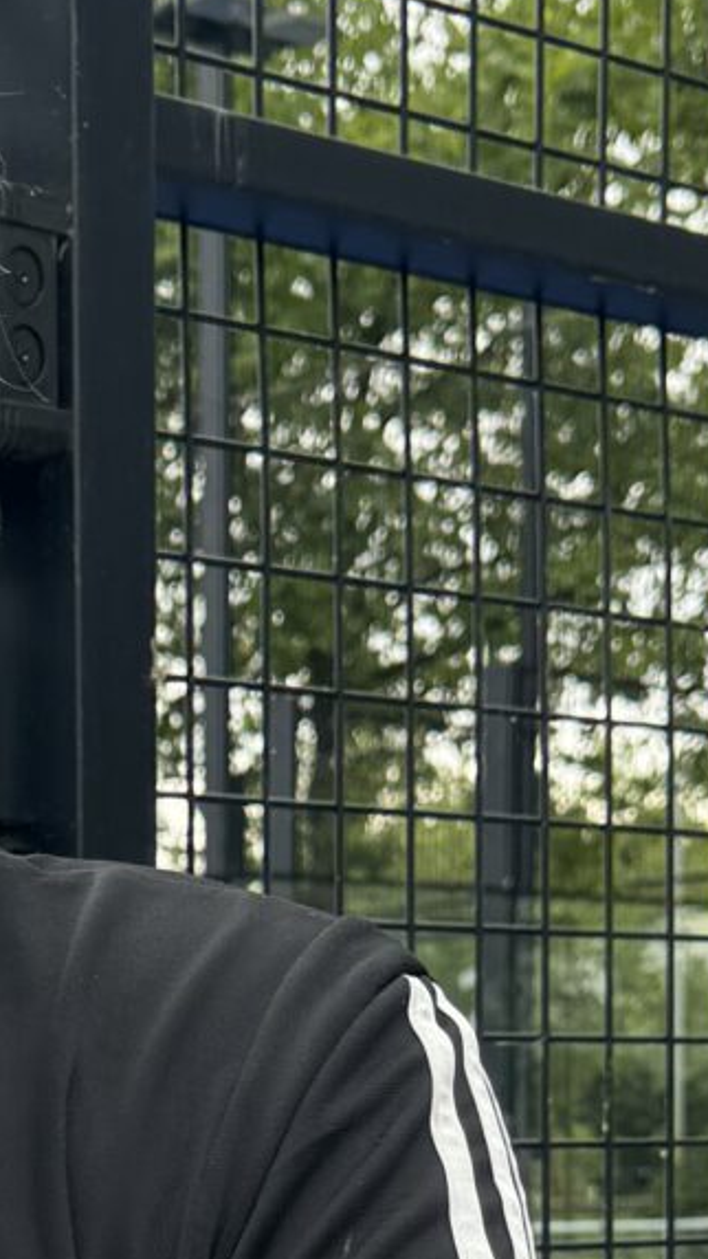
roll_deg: +0.8
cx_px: -215
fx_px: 3903
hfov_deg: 10.2
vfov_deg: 17.1
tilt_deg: -5.7
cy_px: 1697
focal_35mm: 117
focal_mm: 6.76
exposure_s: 1/226
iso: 64
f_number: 1.78
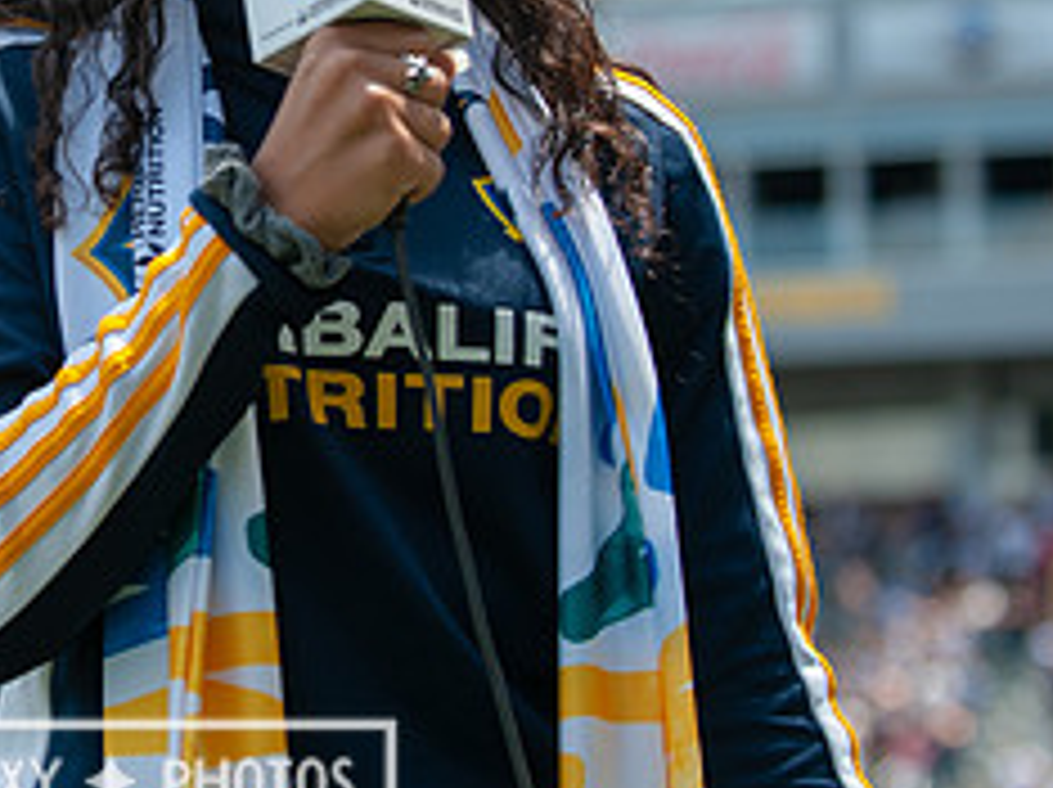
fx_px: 5075
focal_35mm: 167
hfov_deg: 11.8
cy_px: 104
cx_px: 76
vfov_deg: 8.8
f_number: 3.5
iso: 200
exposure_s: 1/1250
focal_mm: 70
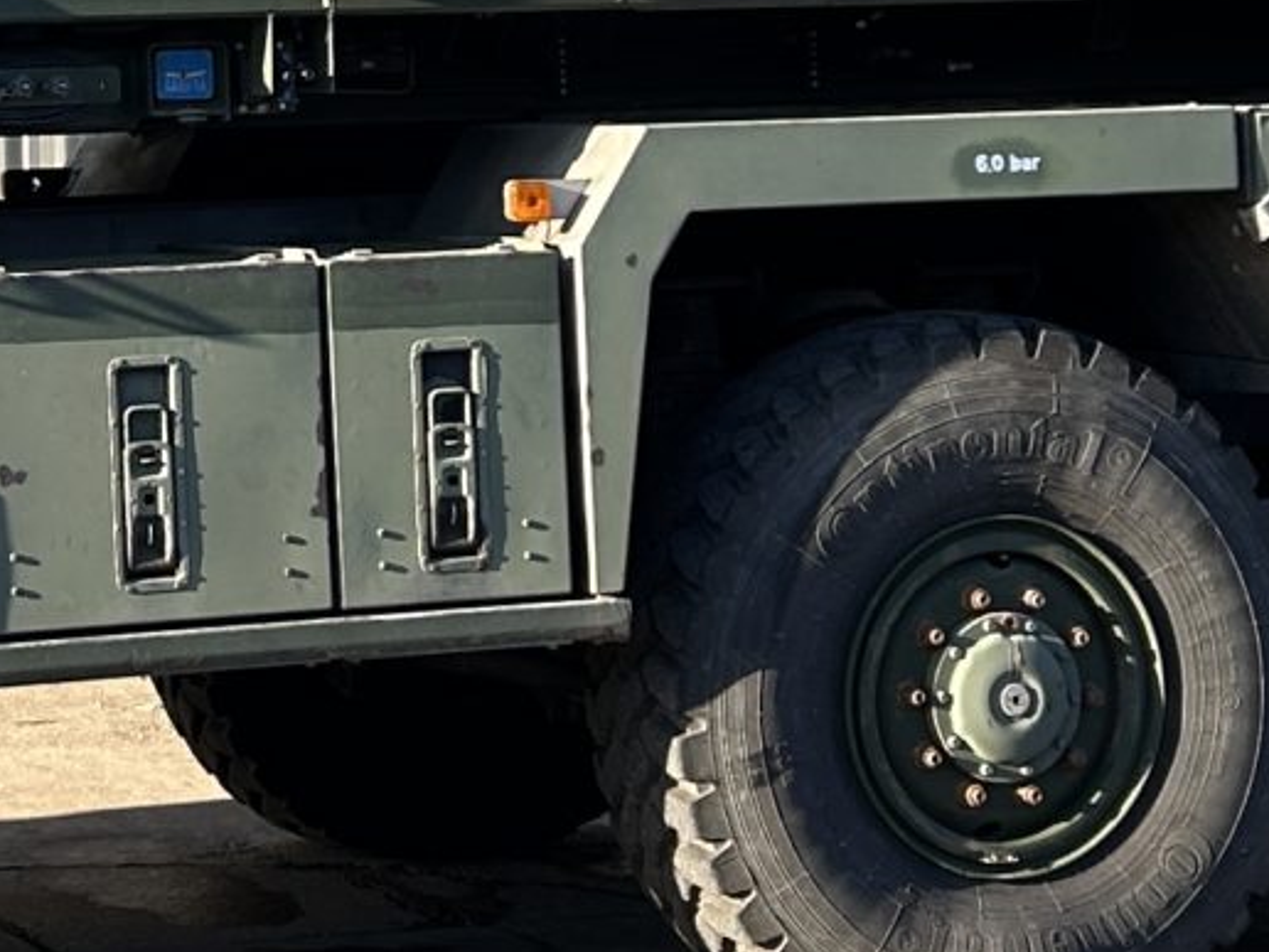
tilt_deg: +2.9
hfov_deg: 15.0
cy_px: -79
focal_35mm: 129
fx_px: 4729
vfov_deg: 11.3
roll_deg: +2.0
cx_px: -49
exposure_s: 1/1048
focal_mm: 5.7
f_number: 1.5
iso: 50
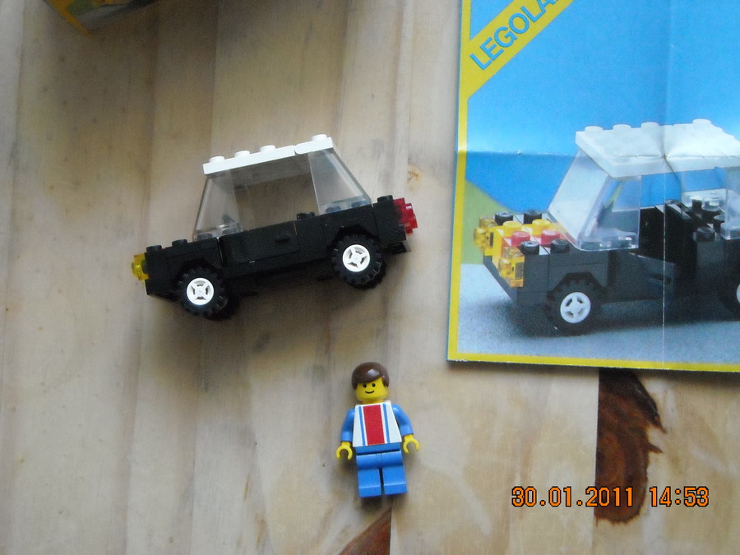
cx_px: 370
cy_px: 278
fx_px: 1454
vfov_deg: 21.6
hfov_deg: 28.6
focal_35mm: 68
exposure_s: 1/61
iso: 800
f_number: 3.7
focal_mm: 11.02
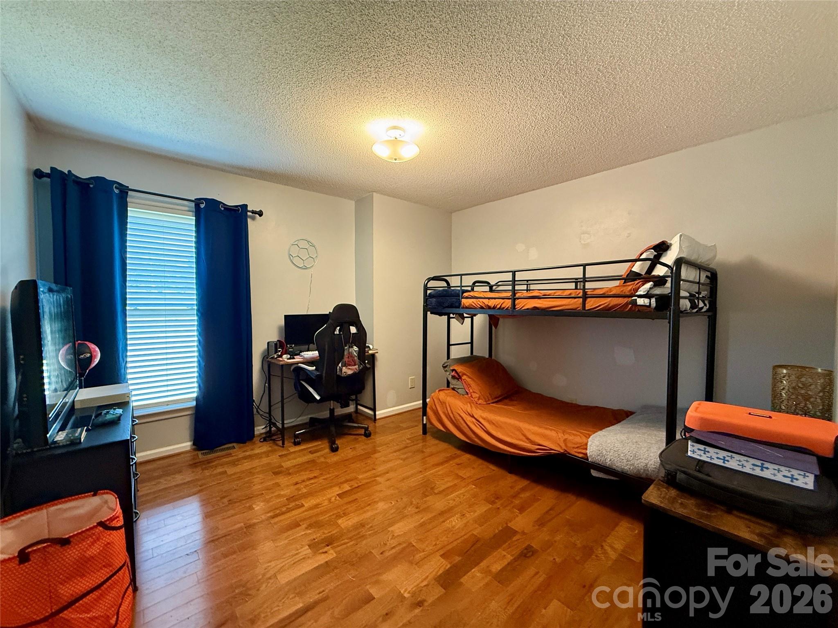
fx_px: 339
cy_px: 314
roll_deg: +0.2
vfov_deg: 85.7
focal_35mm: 14
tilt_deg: -0.9
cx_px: 419
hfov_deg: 102.1
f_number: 2.2
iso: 400
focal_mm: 2.22
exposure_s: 1/60
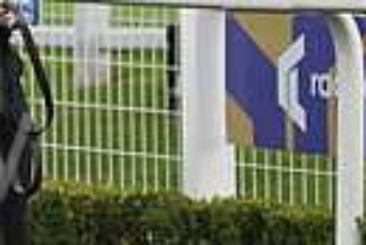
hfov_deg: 3.8
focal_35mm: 543
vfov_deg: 2.5
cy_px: 4
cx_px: -324
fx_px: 5527
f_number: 3.5
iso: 1000
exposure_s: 1/1250
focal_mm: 122
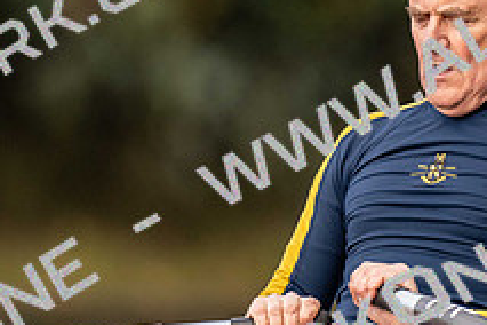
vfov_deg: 0.8
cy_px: 212
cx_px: 480
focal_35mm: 1630
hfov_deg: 1.3
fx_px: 22049
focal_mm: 600
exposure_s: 1/2500
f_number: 4
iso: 1800
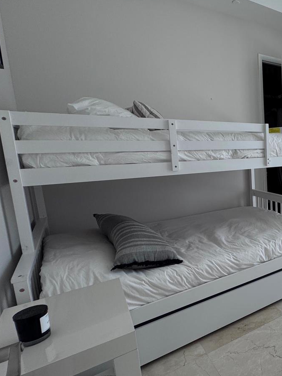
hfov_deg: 42.0
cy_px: 185
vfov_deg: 69.4
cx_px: 318
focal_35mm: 25
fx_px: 272
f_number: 2.2
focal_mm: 2.22
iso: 40
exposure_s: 1/318
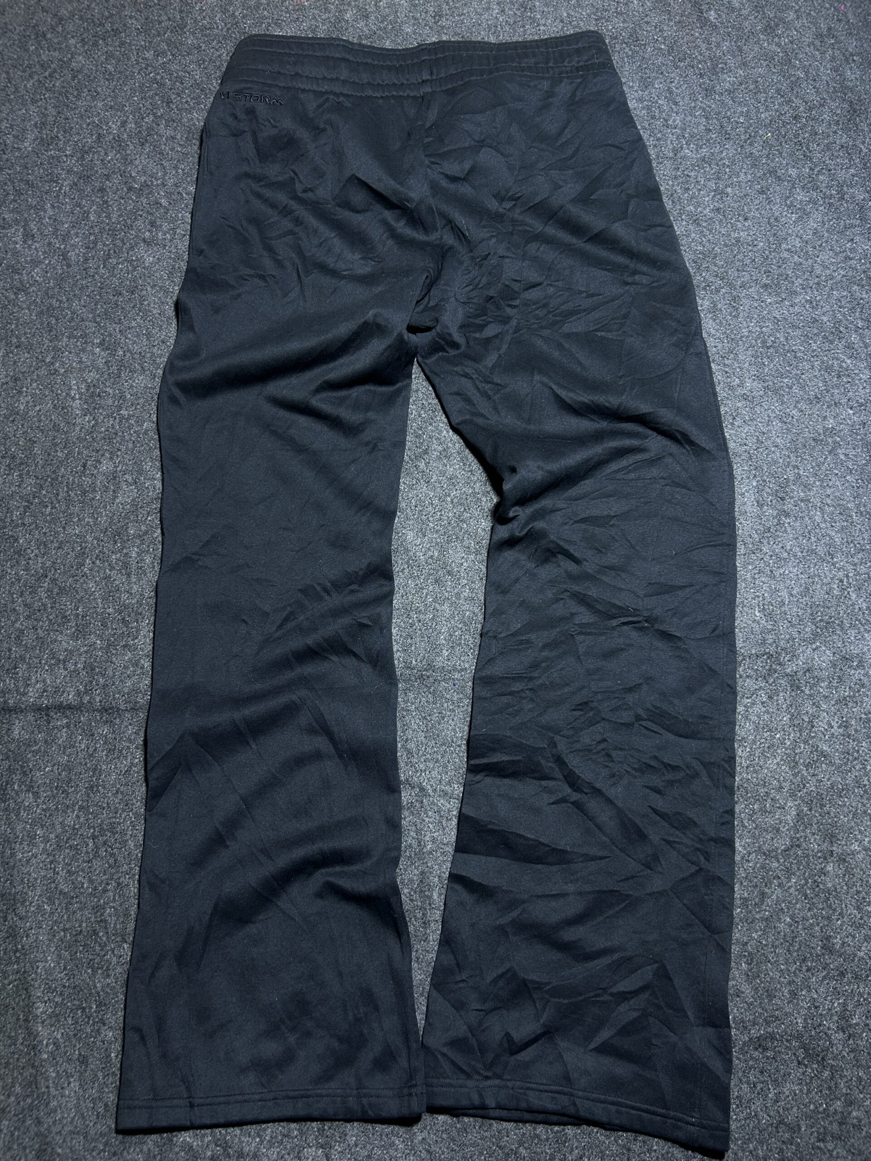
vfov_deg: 67.3
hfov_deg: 53.1
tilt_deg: -50.8
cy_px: 580
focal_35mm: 26
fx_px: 872
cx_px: 436
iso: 160
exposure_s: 1/50
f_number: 1.5
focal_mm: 5.7
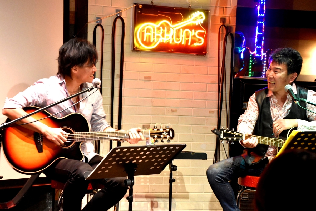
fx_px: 685
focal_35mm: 78
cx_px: 158
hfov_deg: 26.0
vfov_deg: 17.5
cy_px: 106
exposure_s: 1/30
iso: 2500
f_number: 5
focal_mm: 52
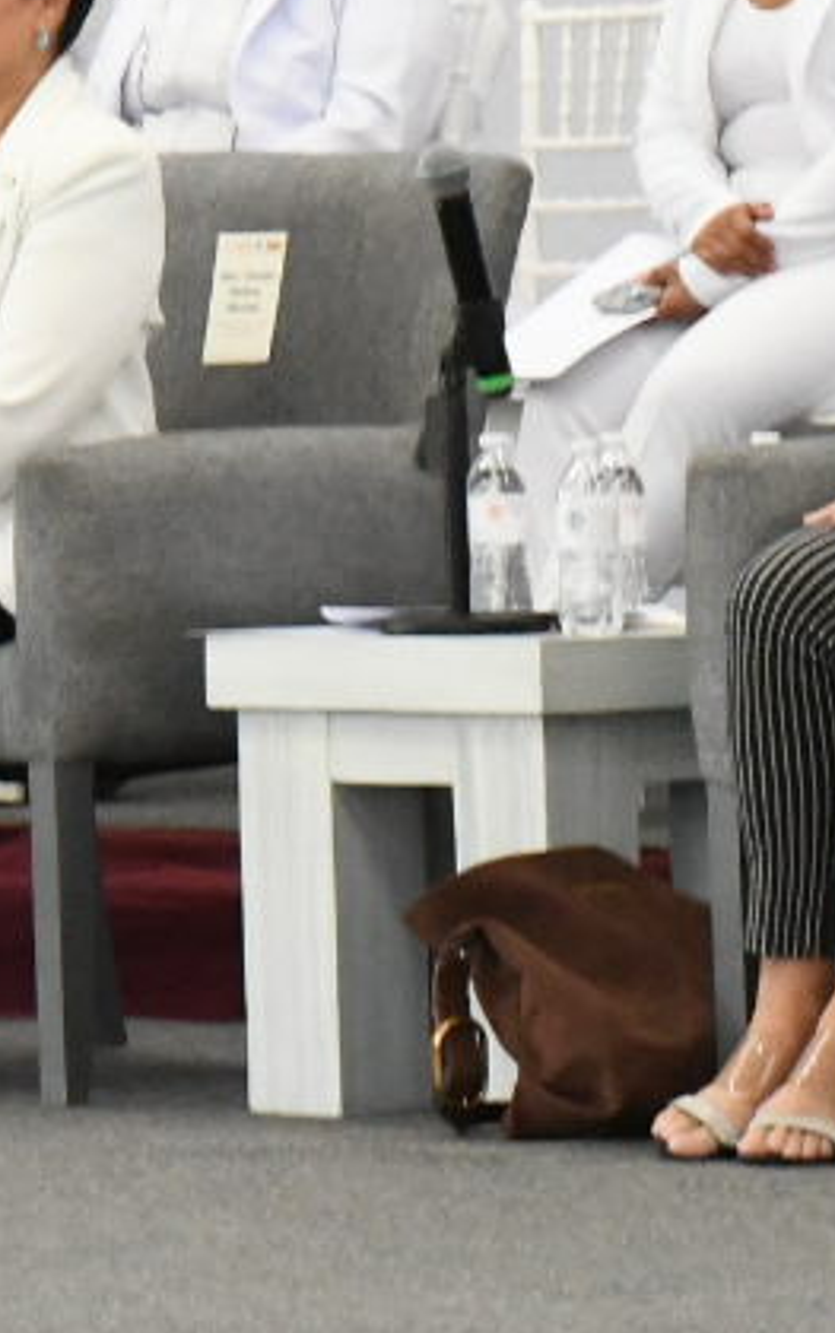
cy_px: -343
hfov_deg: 4.0
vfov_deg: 6.3
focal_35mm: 330
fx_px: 11999
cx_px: -514
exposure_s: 1/125
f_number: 14
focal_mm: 56
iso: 5000
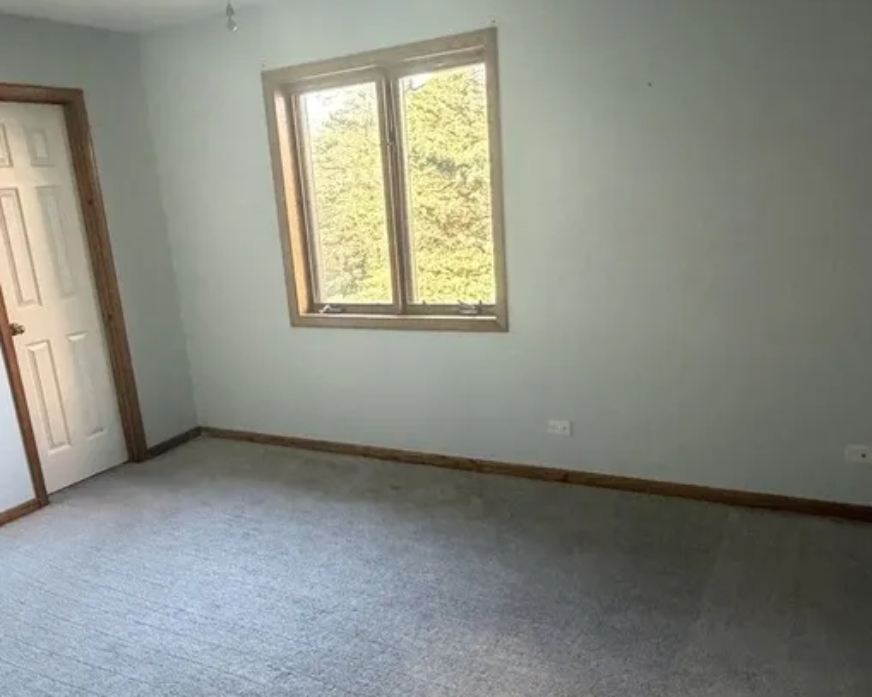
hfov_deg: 60.4
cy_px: 392
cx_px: 399
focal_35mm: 29
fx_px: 748
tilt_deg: -14.6
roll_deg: +5.7
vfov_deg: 49.8
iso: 640
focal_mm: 2.22
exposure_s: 1/60
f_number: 2.2
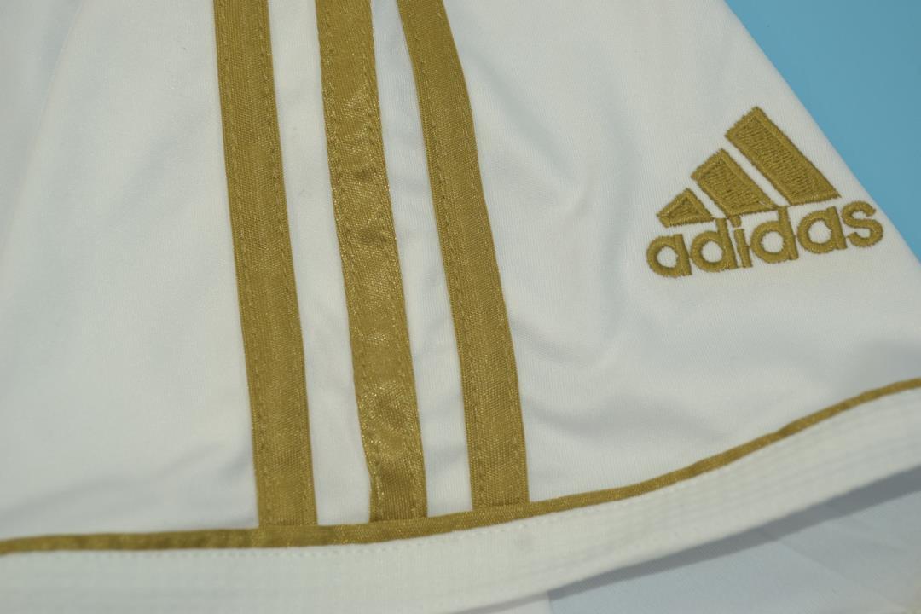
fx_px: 1535
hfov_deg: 33.4
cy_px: 307
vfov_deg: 22.6
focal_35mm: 60
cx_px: 460
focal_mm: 40
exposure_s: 1/100
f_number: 6.3
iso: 200
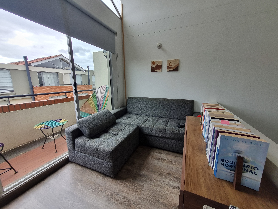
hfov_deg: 106.2
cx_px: 139
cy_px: 104
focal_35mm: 13
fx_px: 104
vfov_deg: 89.9
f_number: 2.2
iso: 50
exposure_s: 1/60
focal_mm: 1.74
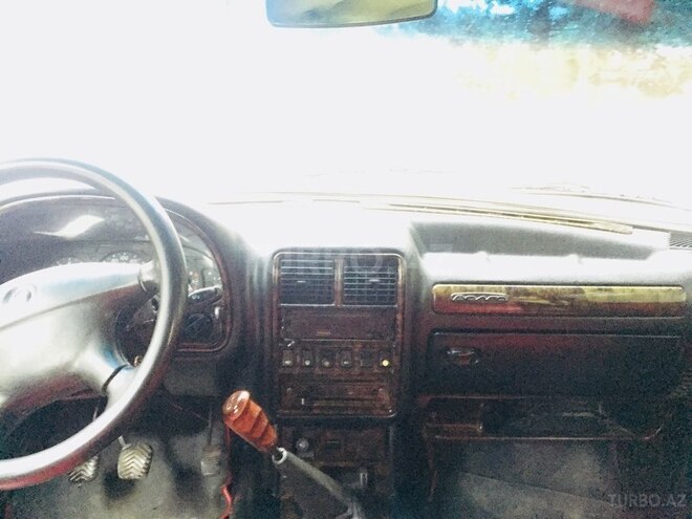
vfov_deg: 48.2
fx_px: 580
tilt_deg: -7.6
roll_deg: -2.0
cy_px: 260
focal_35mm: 29
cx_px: 346
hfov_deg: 61.7
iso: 1000
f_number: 2.2
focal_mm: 4.15
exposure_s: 1/17
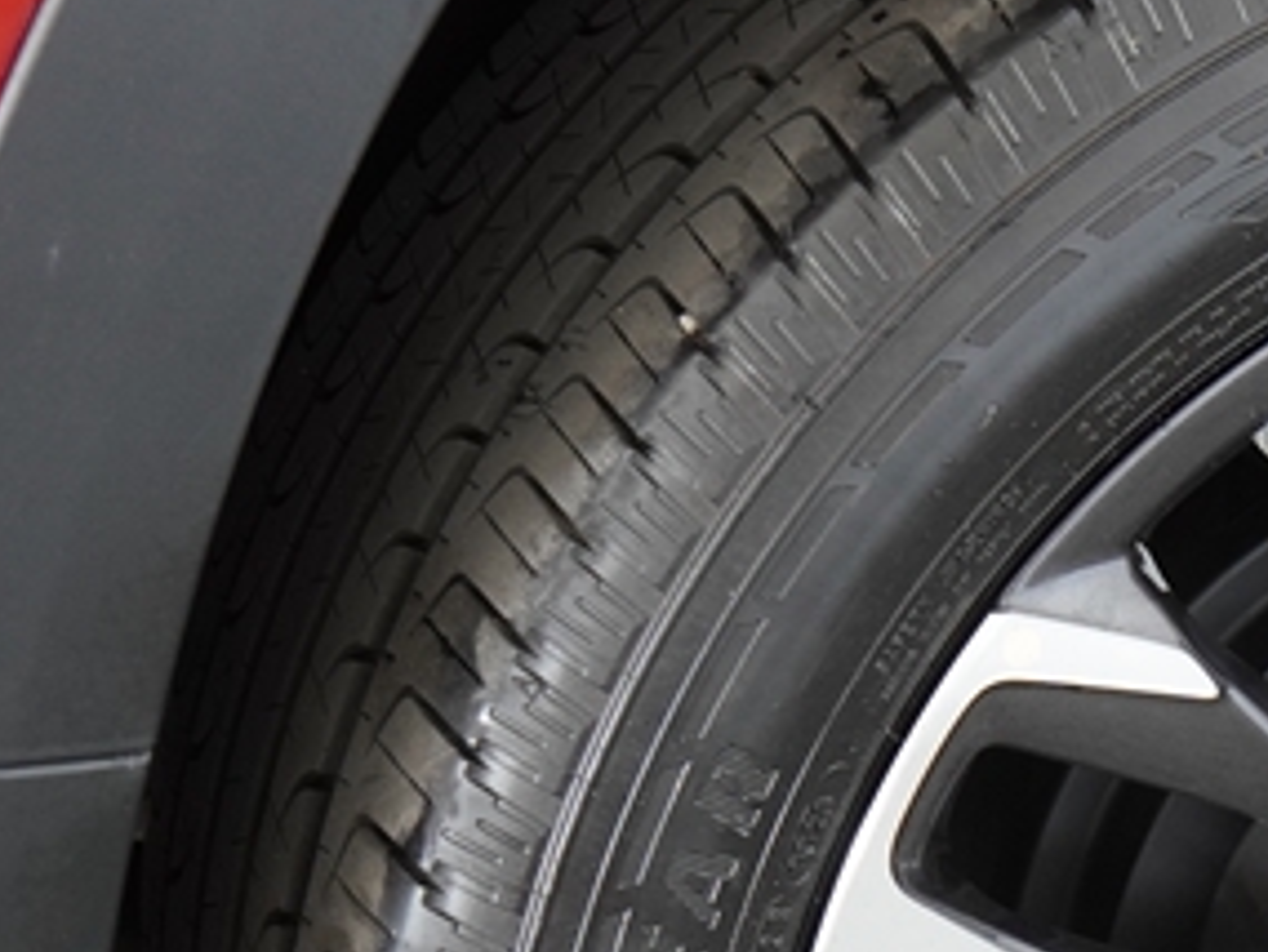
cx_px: 1397
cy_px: 950
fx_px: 6450
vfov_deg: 8.4
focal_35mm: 176
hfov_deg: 11.1
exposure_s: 1/160
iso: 640
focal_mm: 34
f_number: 4
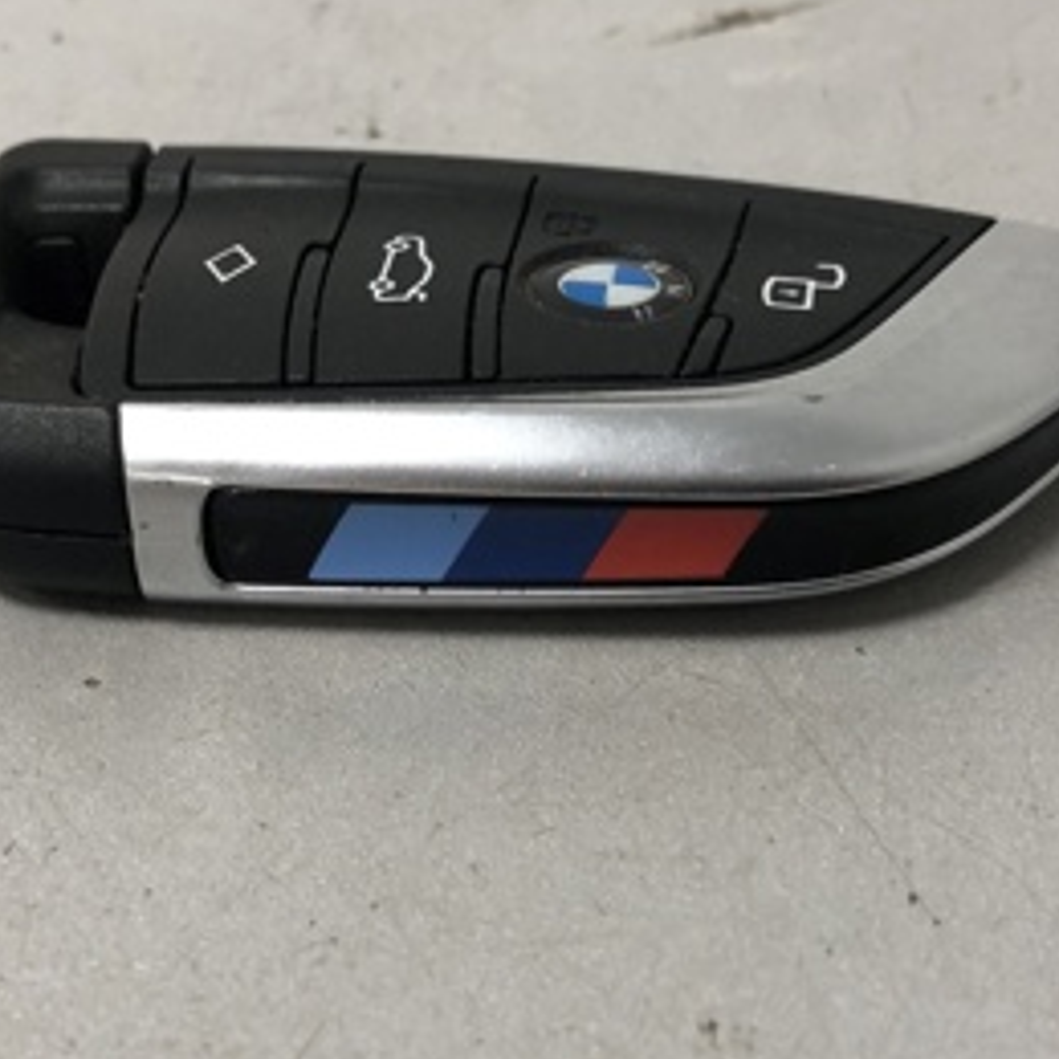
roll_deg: +1.9
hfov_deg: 28.2
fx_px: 2111
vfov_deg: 28.2
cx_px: 497
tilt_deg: -35.1
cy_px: 530
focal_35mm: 61
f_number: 1.8
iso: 32
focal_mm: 4
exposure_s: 1/33
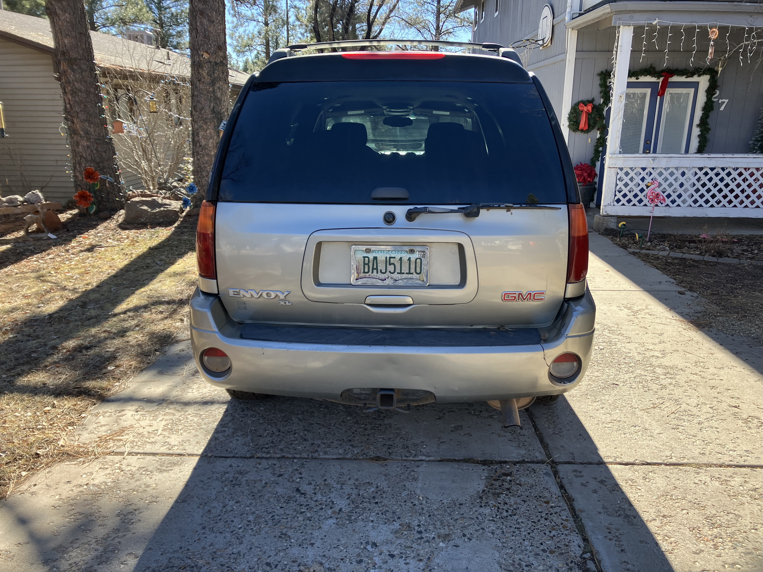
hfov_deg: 63.4
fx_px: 617
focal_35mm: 28
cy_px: 286
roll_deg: -0.2
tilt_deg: -16.3
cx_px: 382
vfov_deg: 49.7
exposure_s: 1/389
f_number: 1.8
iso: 32
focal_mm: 3.99
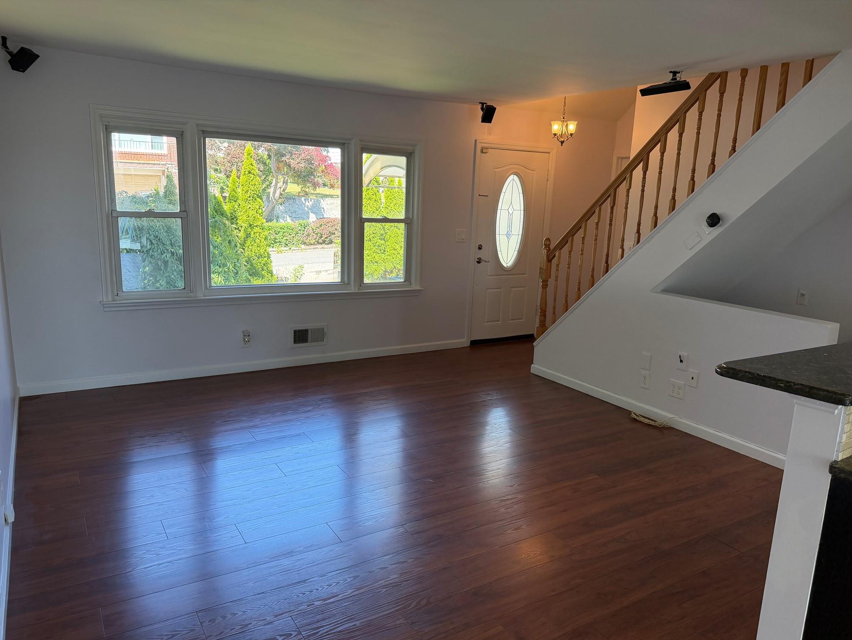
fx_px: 615
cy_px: 332
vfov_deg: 54.9
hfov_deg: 69.4
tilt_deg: -12.2
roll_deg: -1.7
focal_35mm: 25
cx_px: 432
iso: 160
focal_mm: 6.76
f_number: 1.78
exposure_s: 1/229
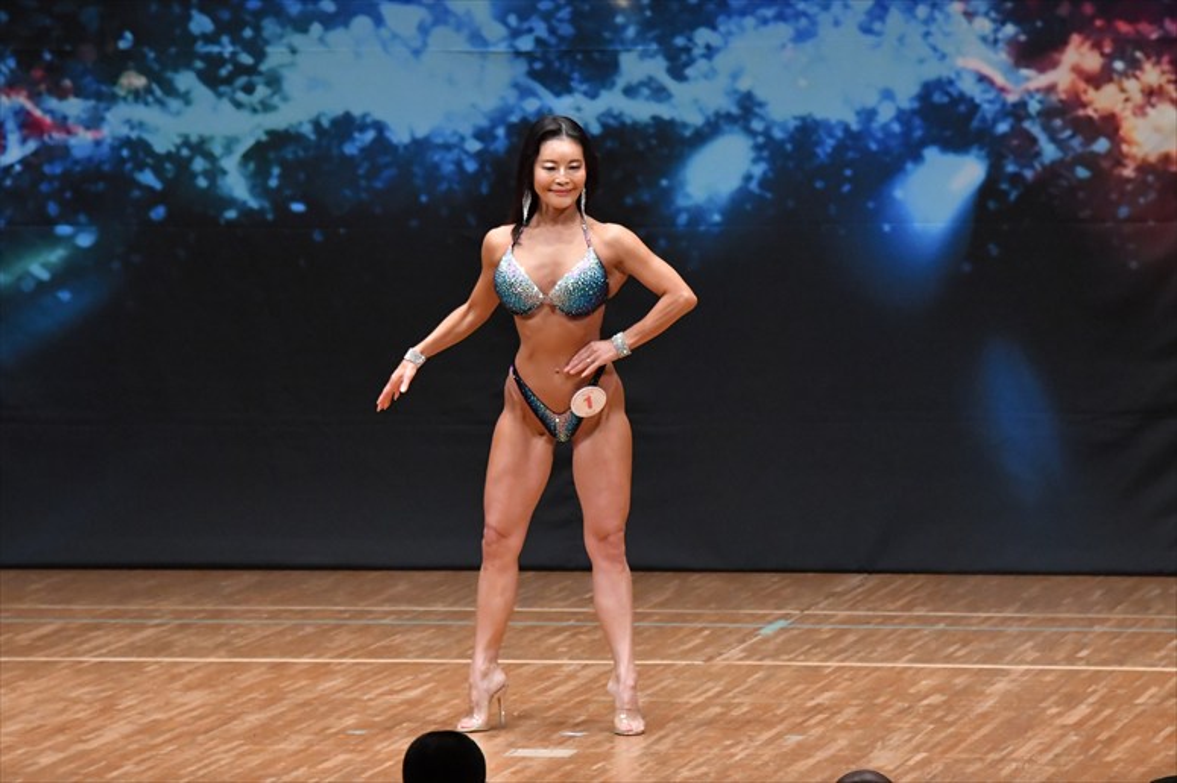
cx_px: 588
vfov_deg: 5.1
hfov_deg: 7.6
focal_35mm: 270
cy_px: 392
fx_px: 8823
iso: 6400
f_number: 5.6
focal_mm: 180
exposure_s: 1/400
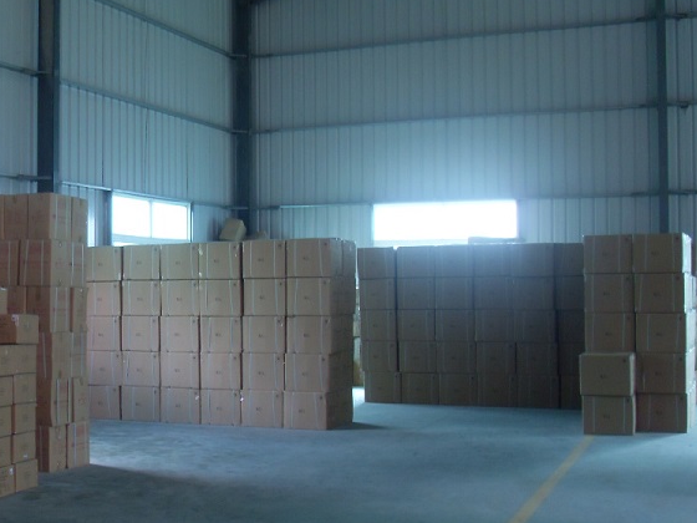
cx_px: 255
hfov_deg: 39.4
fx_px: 966
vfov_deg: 30.2
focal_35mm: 48
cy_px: 288
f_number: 2.8
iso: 160
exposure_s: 1/45
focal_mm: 6.3
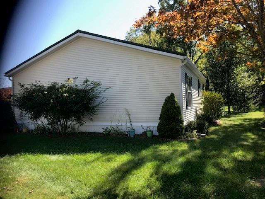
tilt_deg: +0.1
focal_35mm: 28
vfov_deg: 49.7
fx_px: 214
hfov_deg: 63.4
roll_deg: -0.1
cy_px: 100
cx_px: 132
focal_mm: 3.99
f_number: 1.8
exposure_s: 1/736
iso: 20
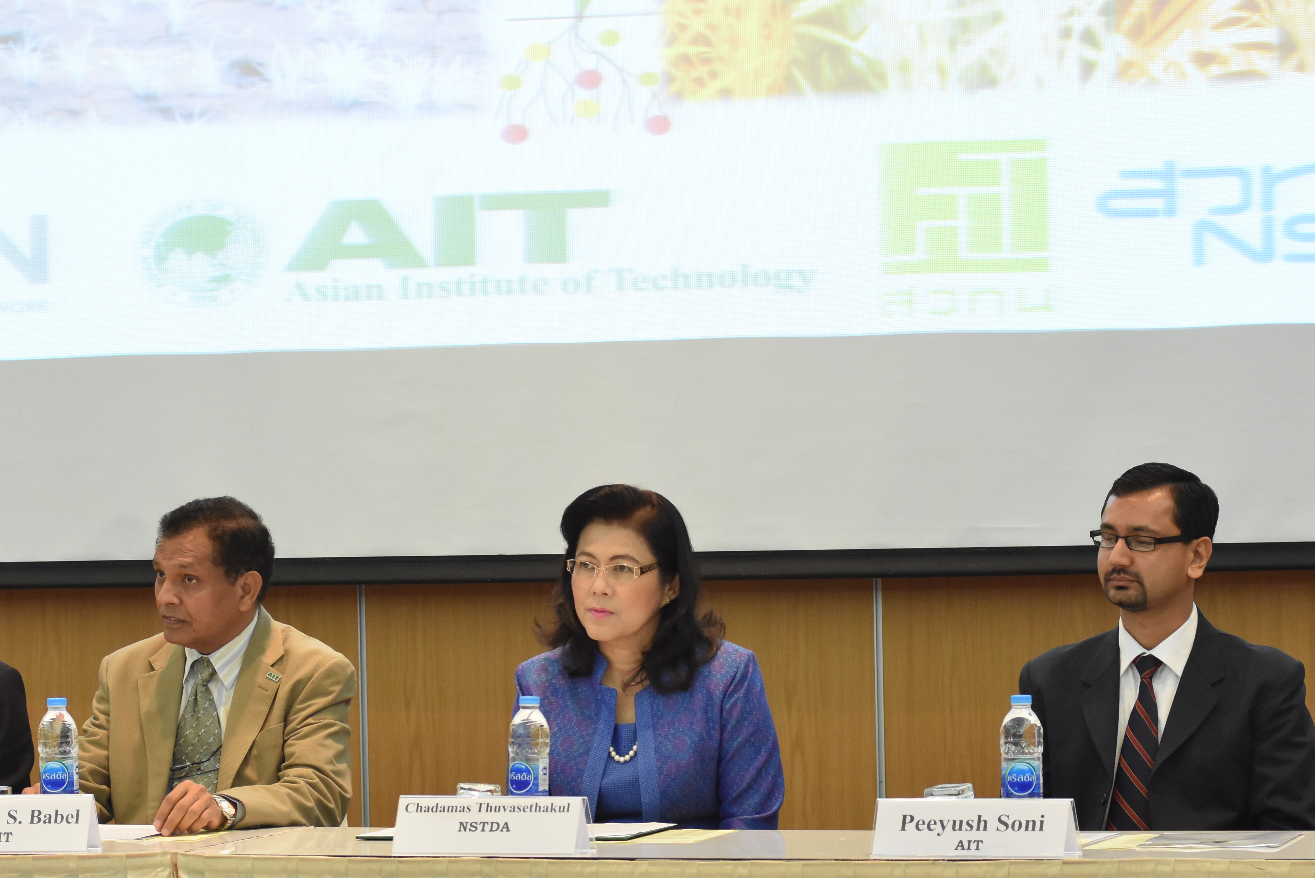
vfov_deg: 8.1
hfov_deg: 12.1
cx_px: 515
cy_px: 466
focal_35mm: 169
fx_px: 6175
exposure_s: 1/100
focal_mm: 92
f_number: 5
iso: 2500
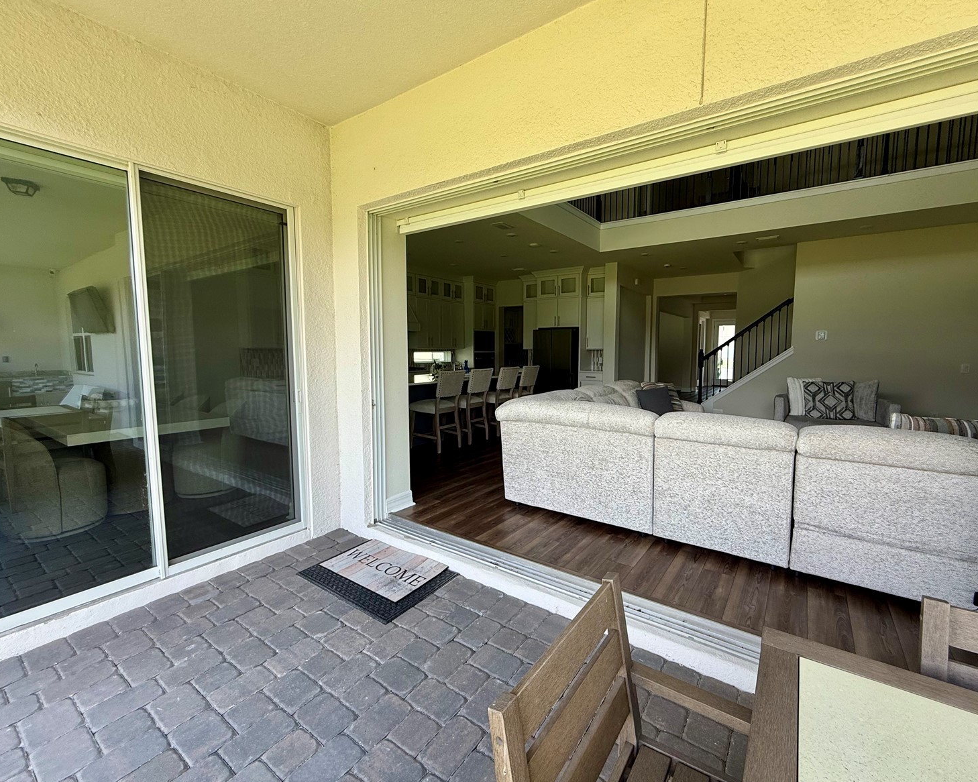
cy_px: 386
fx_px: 434
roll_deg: -0.5
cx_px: 518
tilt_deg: -4.1
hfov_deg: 96.7
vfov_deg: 84.0
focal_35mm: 15
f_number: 2.2
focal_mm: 2.22
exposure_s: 1/235
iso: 50
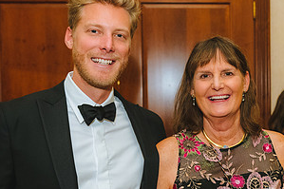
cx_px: 221
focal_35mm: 68
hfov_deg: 29.1
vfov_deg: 19.9
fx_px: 536
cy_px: 133
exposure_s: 1/125
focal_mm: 35
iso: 3200
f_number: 4
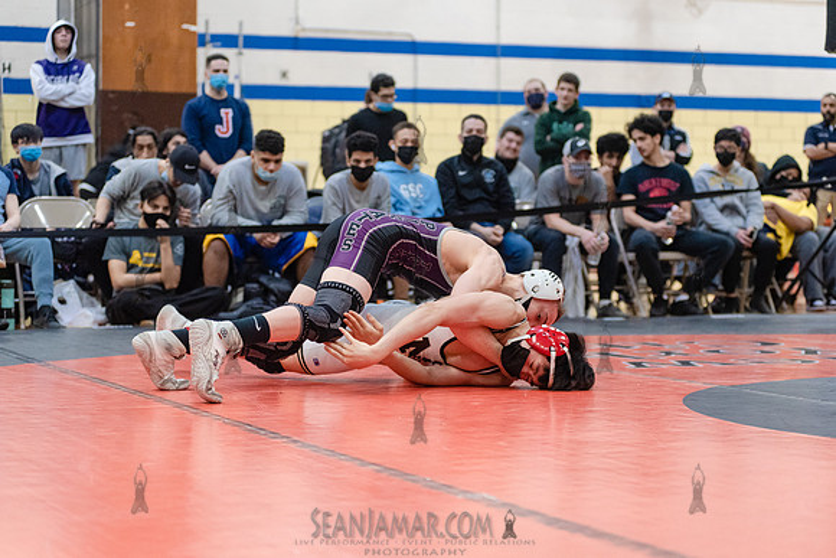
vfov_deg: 16.5
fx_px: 1923
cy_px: 279
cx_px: 418
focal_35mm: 83
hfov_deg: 24.5
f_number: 3.5
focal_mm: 80
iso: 4000
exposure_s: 1/400
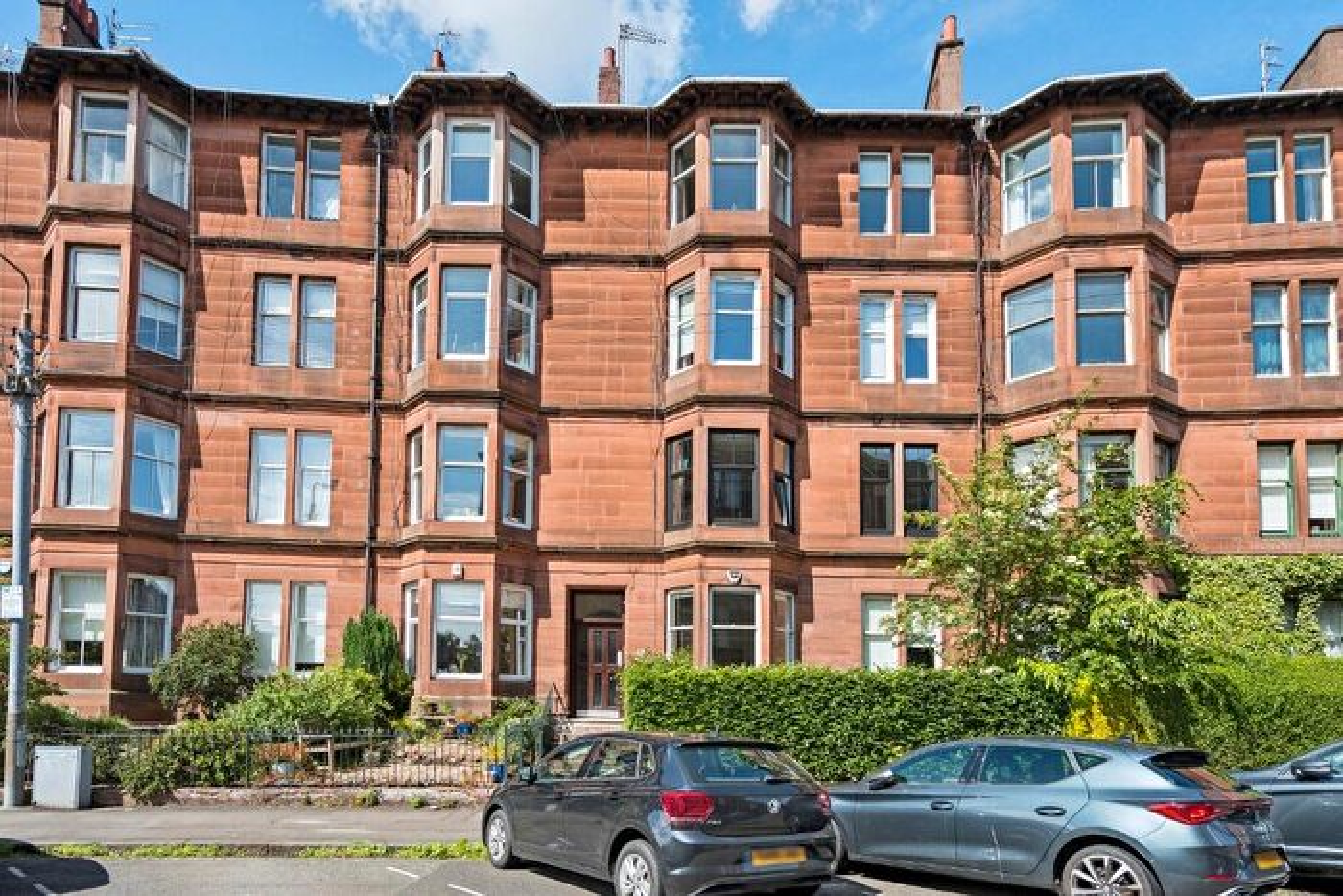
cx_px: 672
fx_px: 709
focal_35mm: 19
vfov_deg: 64.6
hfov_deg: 86.9
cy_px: 448
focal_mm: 19
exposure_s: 1/6400
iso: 800
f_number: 4
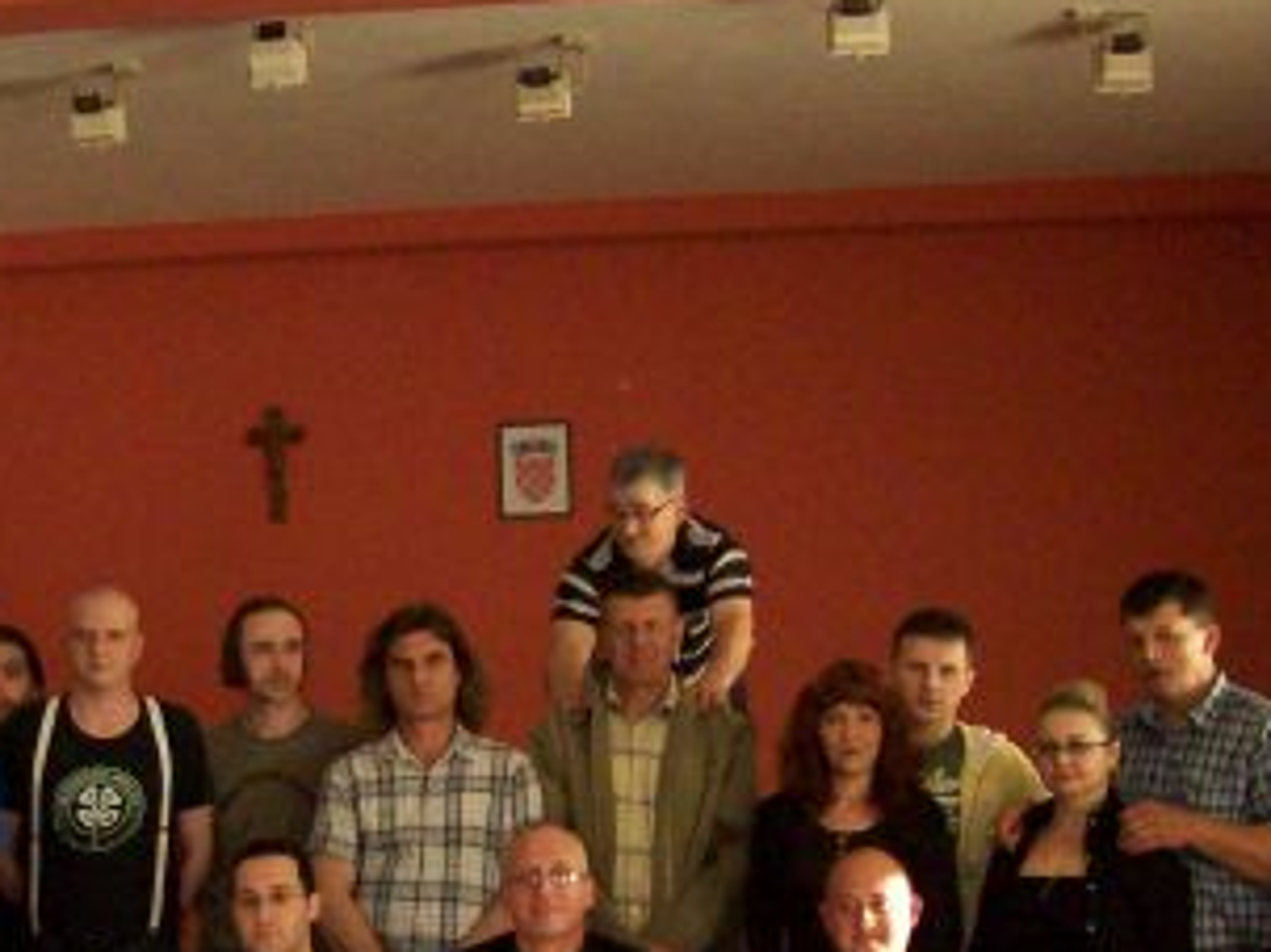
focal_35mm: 76
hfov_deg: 25.2
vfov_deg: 19.1
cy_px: 791
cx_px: 247
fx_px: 2789
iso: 400
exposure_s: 1/128
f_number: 2.7
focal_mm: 6
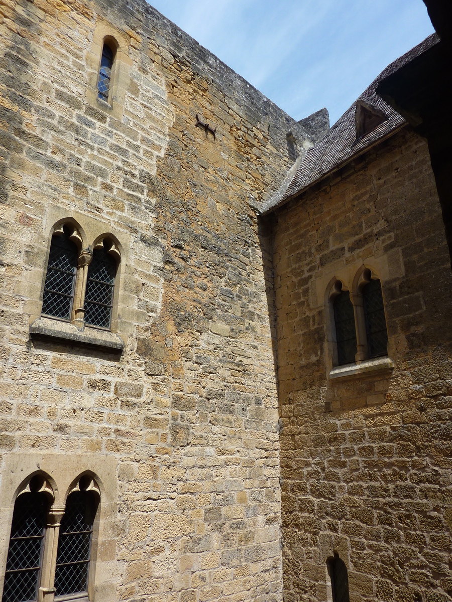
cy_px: 301
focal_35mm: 25
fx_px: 435
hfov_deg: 54.9
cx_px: 226
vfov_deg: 69.4
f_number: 4
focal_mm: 4.1
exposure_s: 1/500
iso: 80
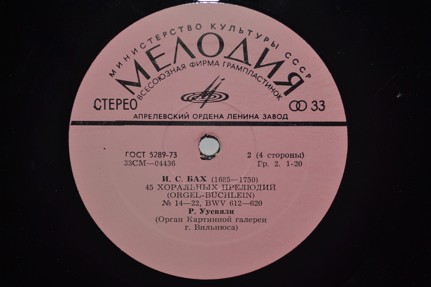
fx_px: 628
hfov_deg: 37.9
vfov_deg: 25.7
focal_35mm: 52
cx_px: 216
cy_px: 144
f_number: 5
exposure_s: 1/60
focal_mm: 35
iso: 100
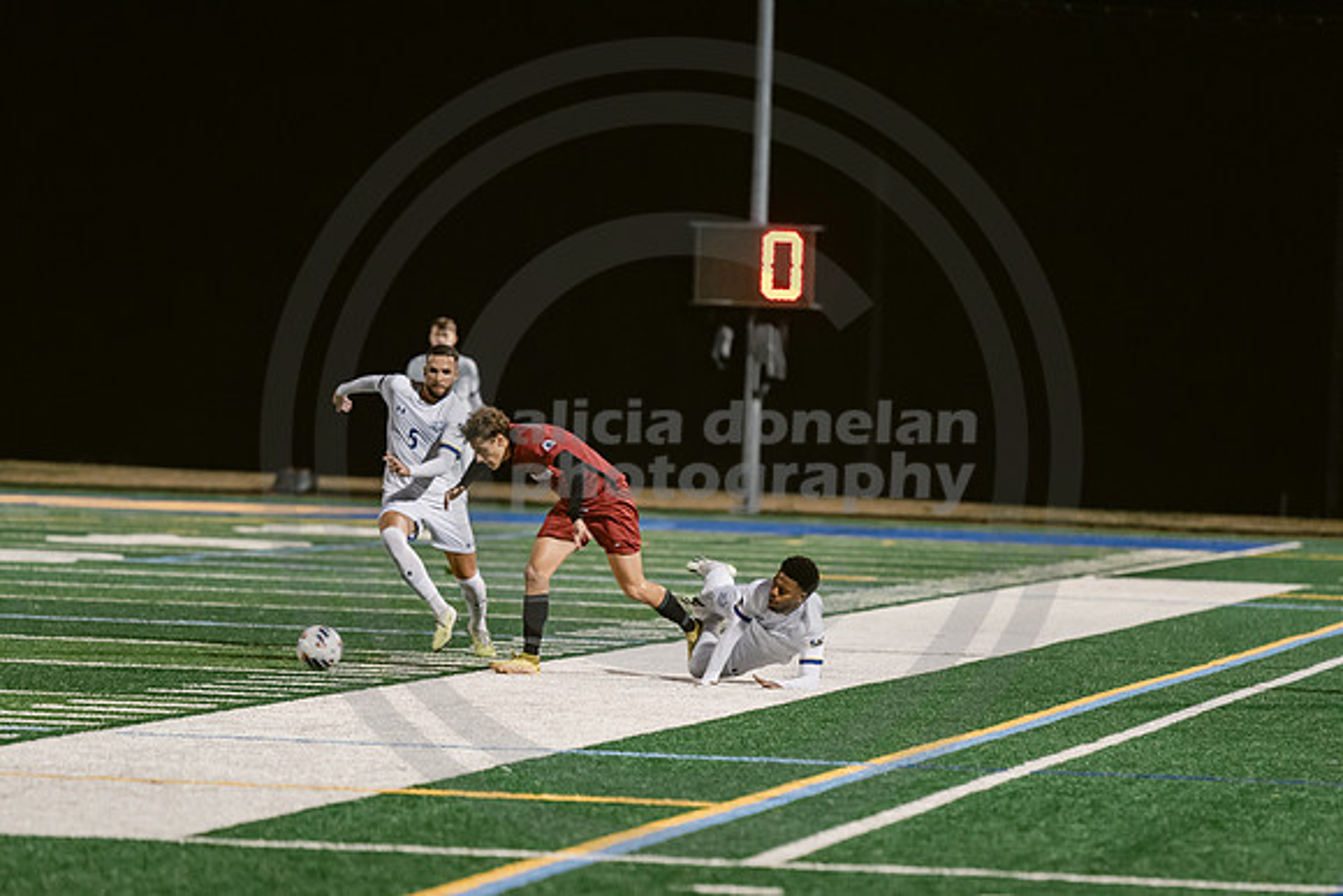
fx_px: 10935
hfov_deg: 7.0
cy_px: 558
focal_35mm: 293
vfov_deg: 4.7
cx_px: 704
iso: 2500
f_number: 2.8
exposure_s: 1/500
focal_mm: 200
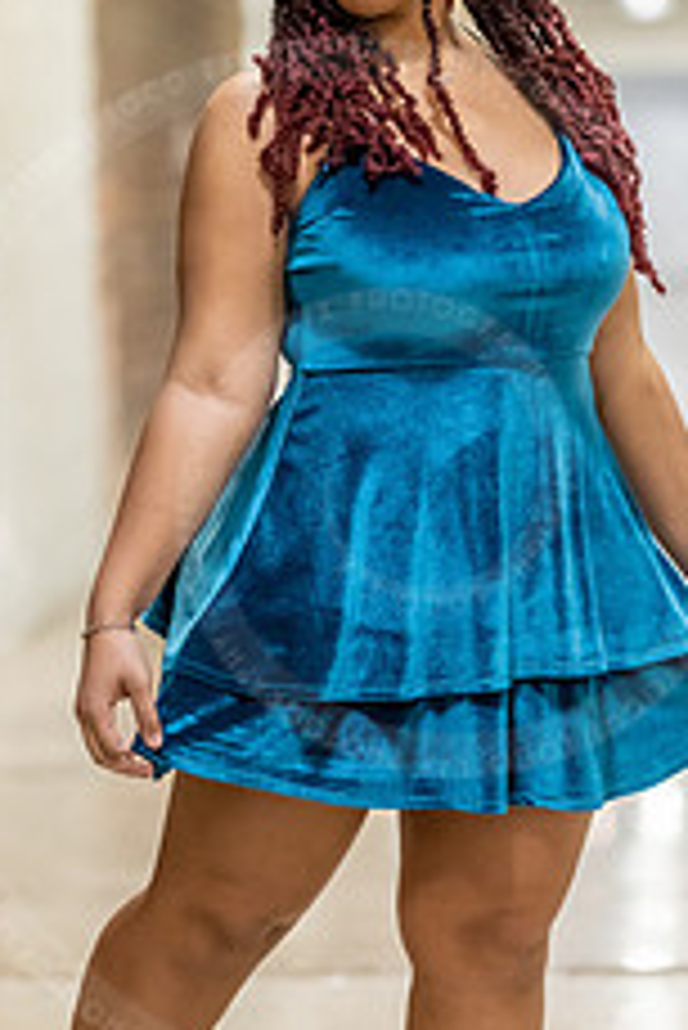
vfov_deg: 12.3
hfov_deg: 8.2
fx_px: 4780
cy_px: 585
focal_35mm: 167
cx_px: 468
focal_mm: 85
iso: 3200
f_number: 1.8
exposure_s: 1/200
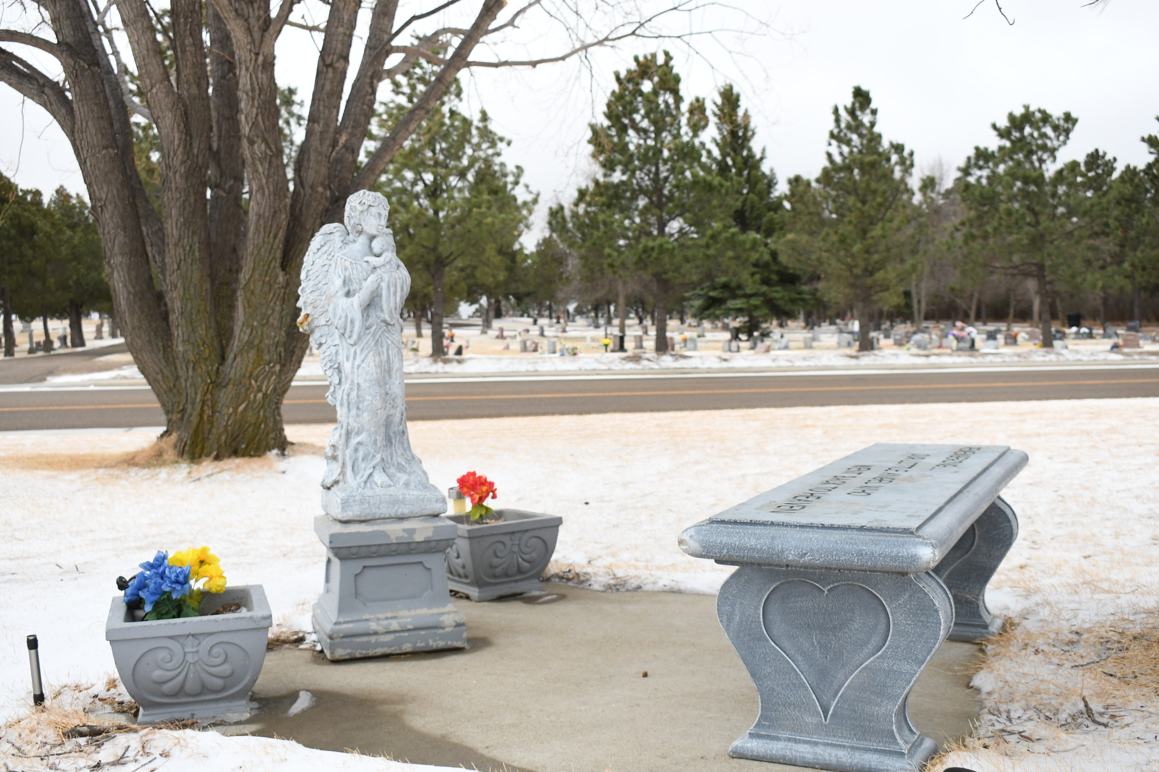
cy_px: 386
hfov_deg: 49.6
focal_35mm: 39
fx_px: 1255
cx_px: 580
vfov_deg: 34.2
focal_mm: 26
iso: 1000
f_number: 5.6
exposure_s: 1/3200
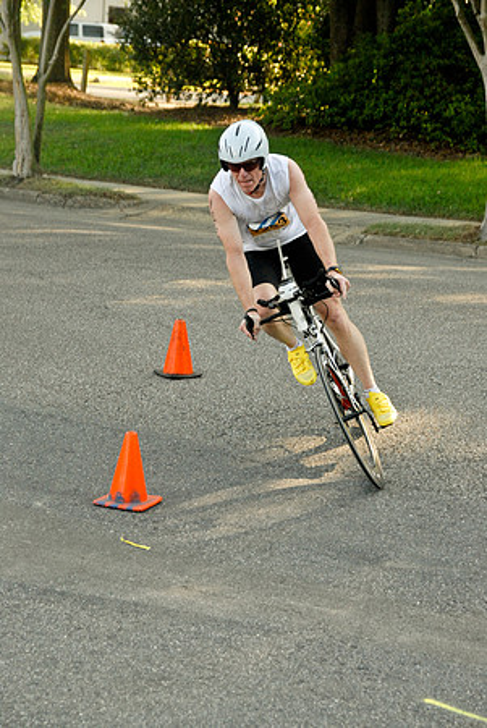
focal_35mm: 102
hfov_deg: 13.5
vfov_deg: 20.0
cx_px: 244
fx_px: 2065
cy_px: 364
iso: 800
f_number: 5.6
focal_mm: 68
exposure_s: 1/400
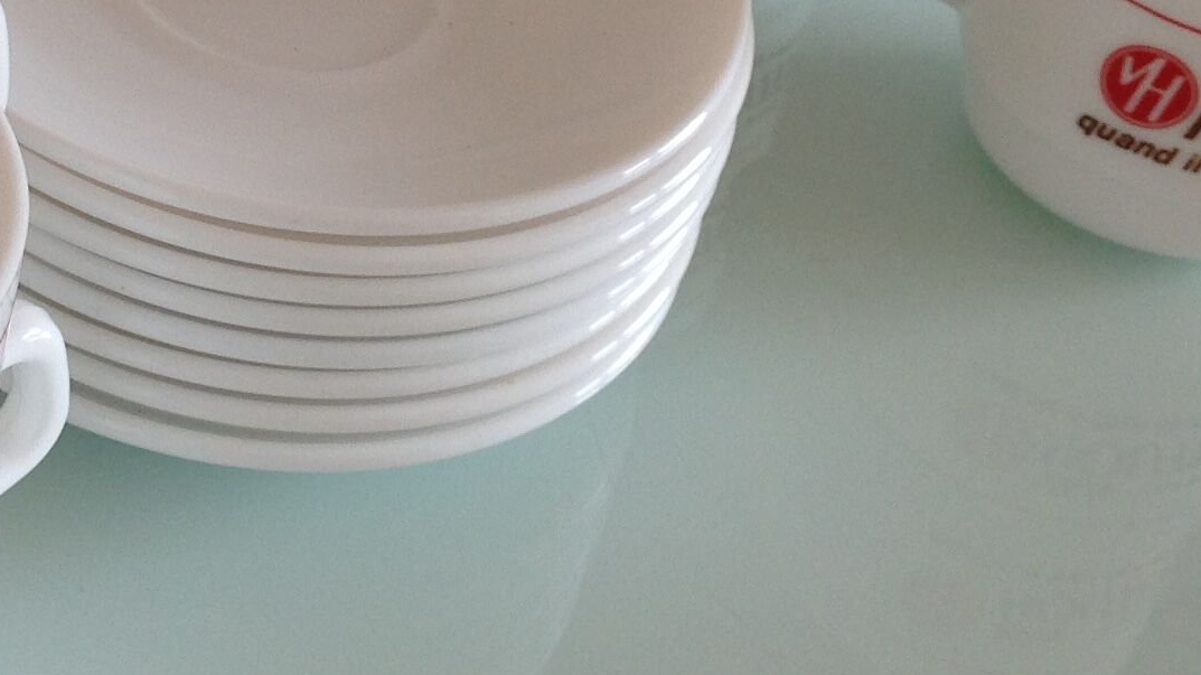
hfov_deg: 22.9
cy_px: 72
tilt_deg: -38.4
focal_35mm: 92
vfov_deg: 13.0
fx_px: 2929
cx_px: 257
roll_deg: -11.0
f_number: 2.4
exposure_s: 1/30
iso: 50
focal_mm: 4.28
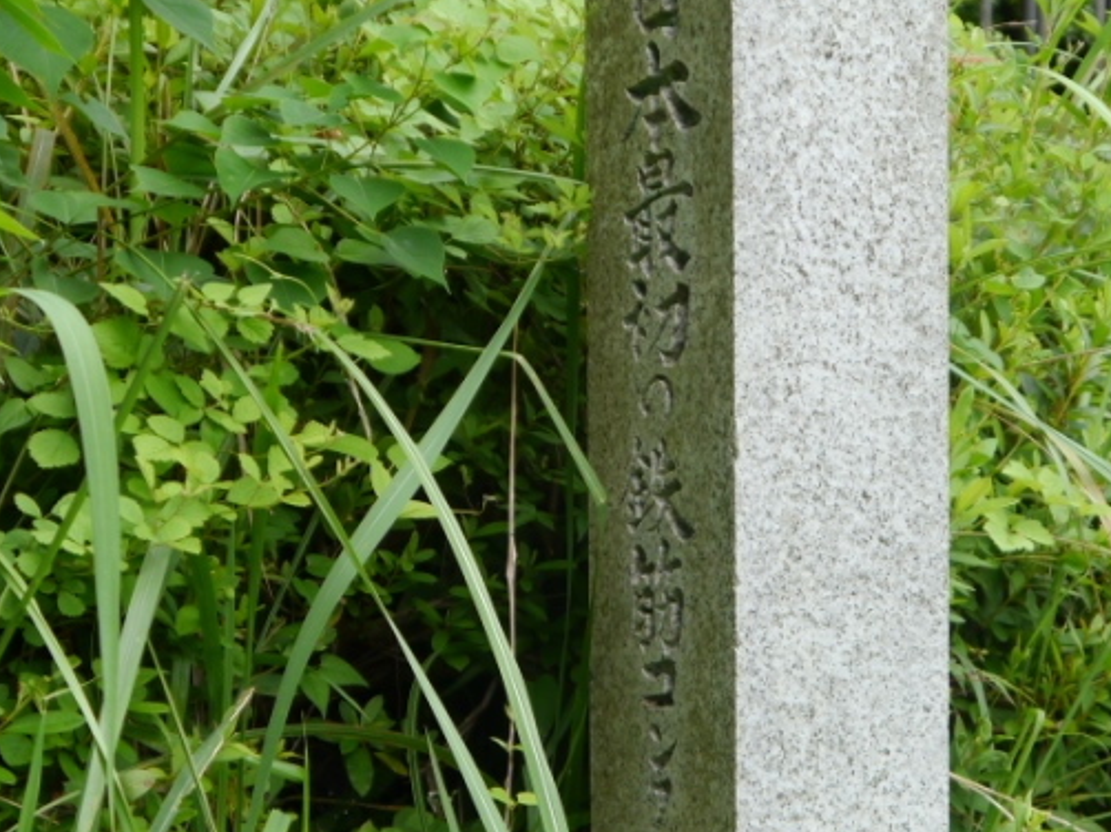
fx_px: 3272
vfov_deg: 14.5
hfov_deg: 19.2
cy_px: 575
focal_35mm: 102
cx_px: 695
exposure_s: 1/60
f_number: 4.6
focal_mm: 25
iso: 160
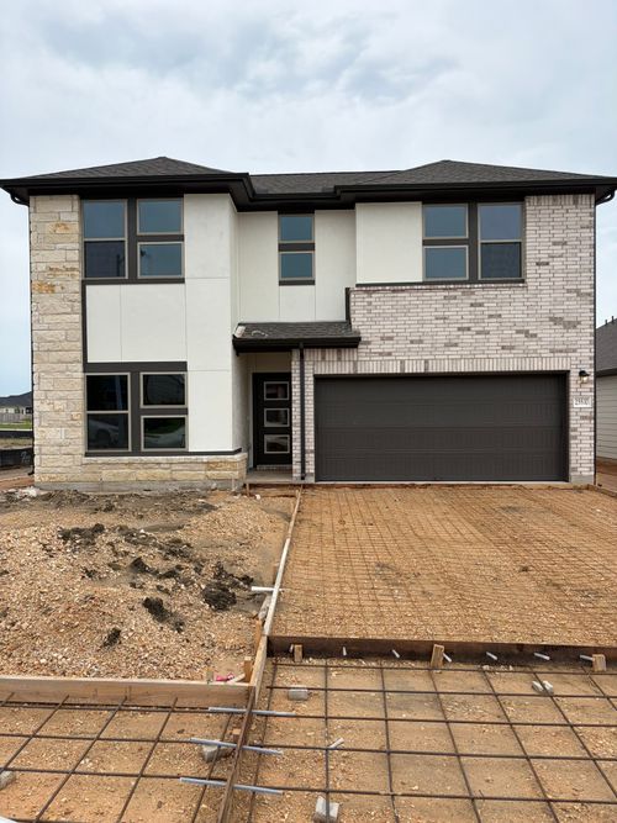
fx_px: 618
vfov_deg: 67.3
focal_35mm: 26
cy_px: 412
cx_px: 308
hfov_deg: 53.0
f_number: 1.6
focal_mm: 5.96
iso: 50
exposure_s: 1/2747
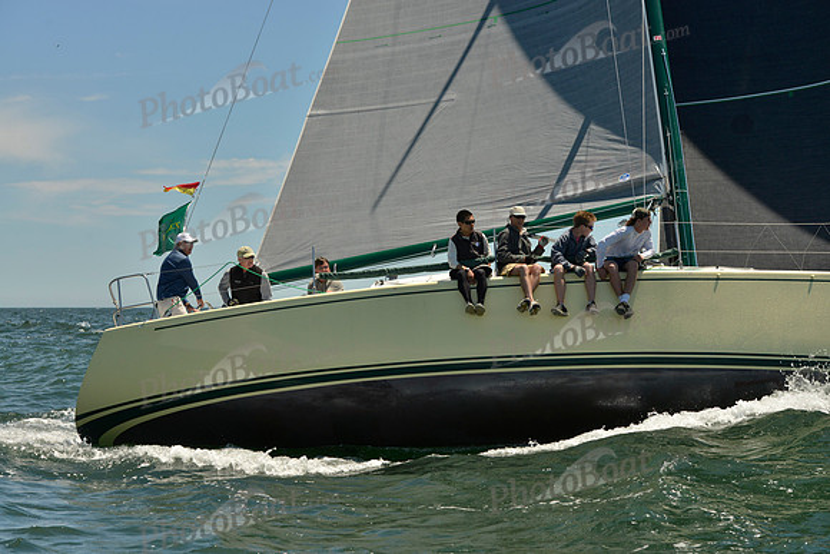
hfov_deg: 26.0
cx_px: 415
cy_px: 277
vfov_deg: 17.5
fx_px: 1799
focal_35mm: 78
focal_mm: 78
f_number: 8
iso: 280
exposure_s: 1/1600
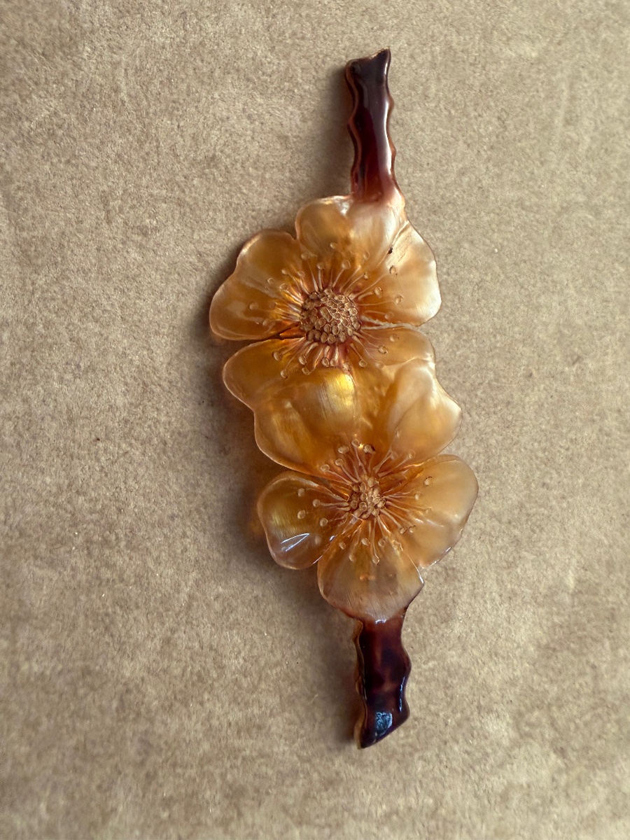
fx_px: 631
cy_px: 420
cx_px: 315
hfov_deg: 53.1
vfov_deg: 67.3
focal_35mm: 26
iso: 400
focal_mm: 2.22
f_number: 2.2
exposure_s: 1/50
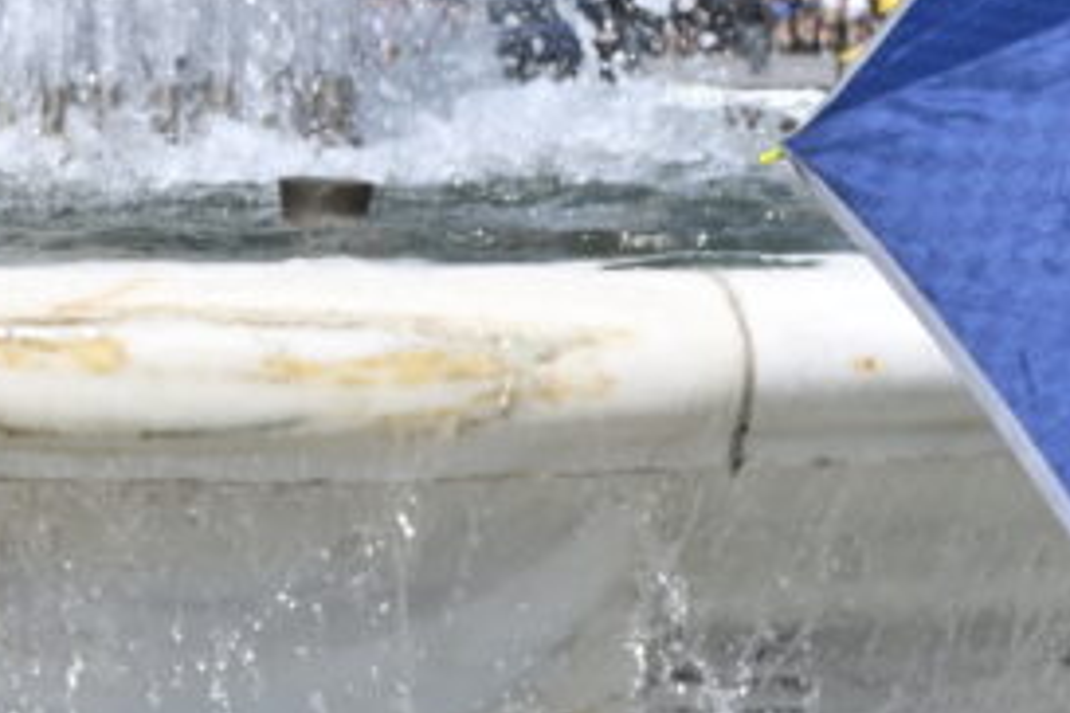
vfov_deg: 6.5
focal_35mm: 211
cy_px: 415
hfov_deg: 9.7
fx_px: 6271
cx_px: 823
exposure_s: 1/1000
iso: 250
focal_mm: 40
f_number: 8
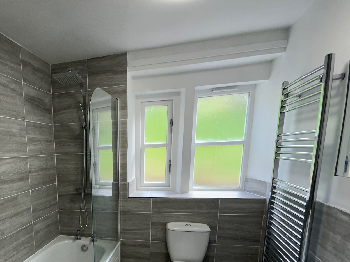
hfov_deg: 67.8
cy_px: 195
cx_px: 76
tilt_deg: -10.6
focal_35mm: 23
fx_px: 233
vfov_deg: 56.1
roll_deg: +3.1
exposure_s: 1/100
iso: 64
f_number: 2.2
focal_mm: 2.22
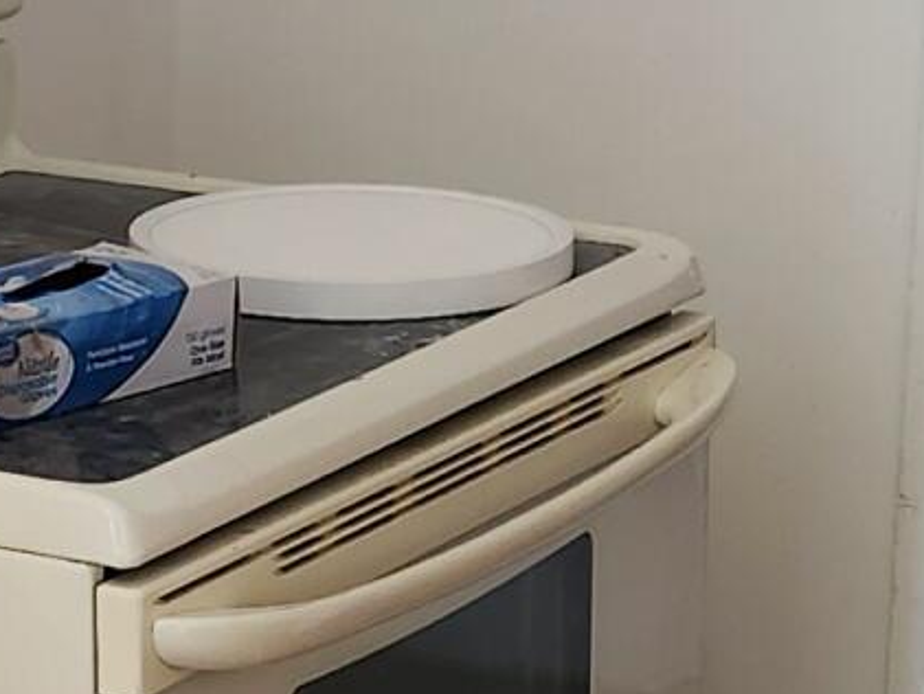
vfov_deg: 9.0
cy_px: 520
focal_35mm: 164
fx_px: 4379
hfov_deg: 11.8
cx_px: -180
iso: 100
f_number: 1.8
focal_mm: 5.4
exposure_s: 1/180
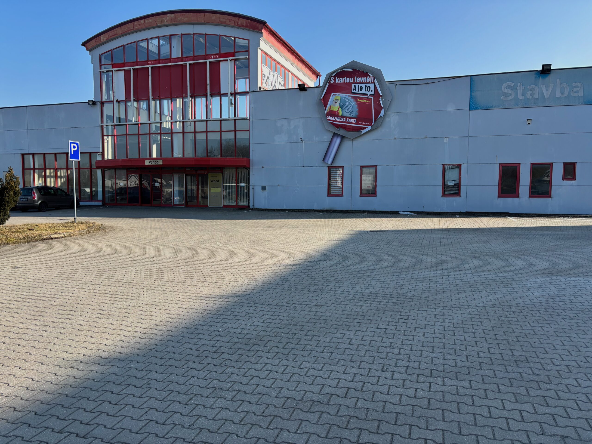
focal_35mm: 26
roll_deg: -0.3
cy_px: 222
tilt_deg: -3.9
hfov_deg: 67.3
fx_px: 445
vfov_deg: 53.1
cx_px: 296
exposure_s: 1/1590
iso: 50
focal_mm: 5.96
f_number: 1.6
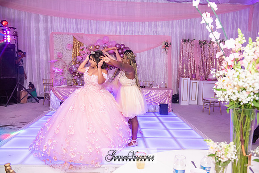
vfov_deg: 41.1
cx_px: 130
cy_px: 86
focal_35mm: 32
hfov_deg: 58.7
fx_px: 230
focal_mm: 32
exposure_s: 1/160
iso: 1250
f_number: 4
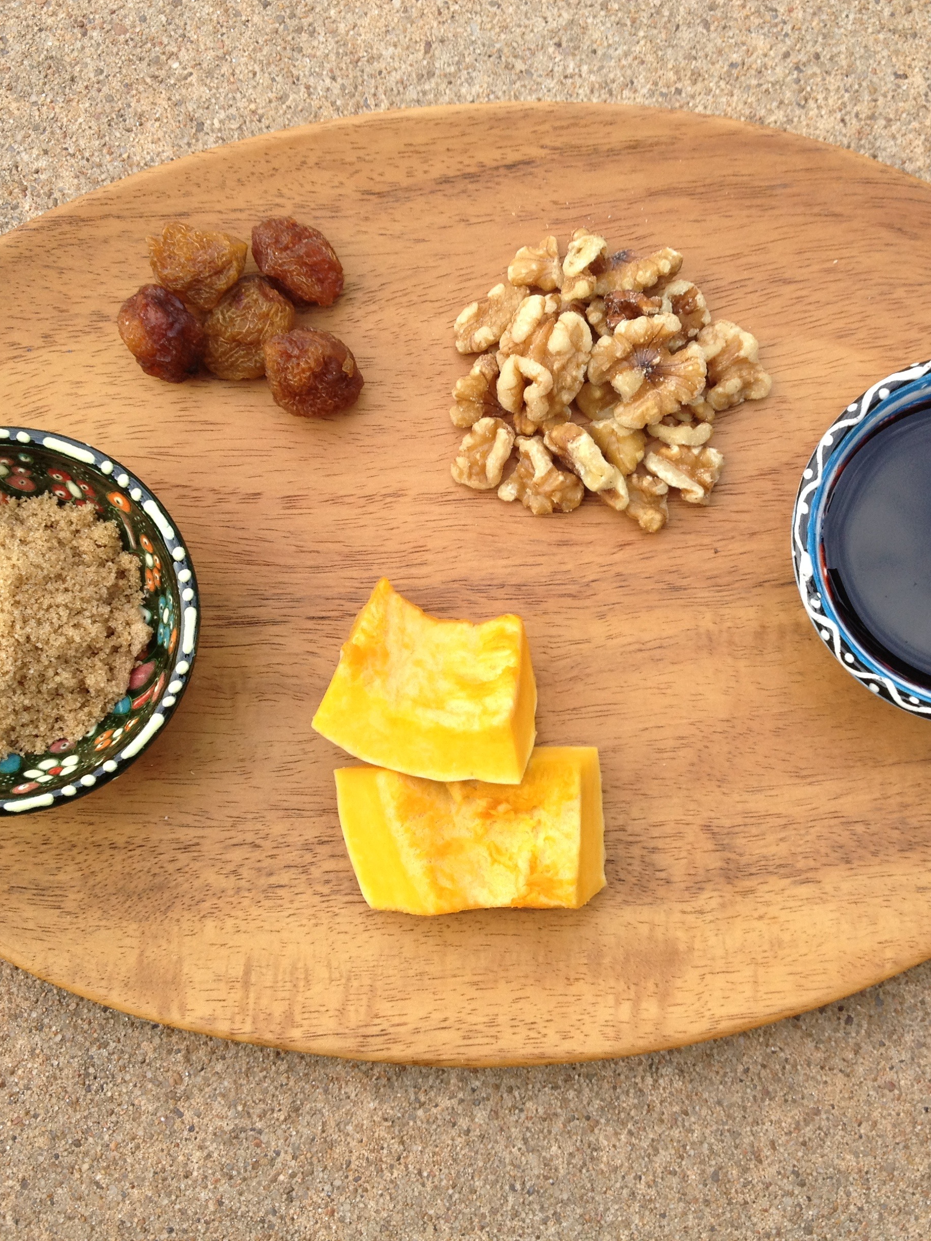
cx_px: 530
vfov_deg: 40.4
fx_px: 1686
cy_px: 618
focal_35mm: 47
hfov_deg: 30.8
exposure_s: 1/334
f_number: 2.4
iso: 64
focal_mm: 4.28
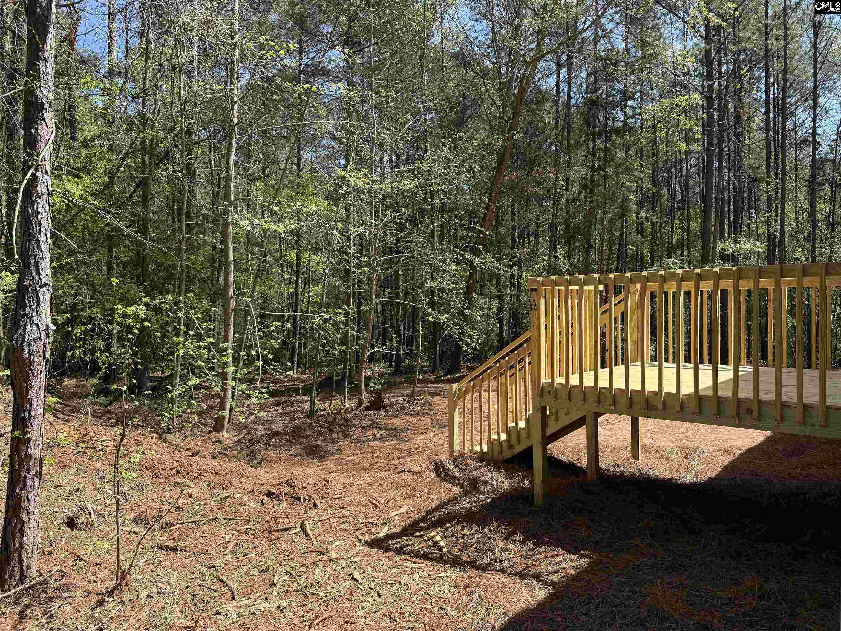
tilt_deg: -0.2
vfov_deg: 56.8
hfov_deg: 71.6
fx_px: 583
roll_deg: +0.6
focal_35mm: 24
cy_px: 316
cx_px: 420
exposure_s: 1/1464
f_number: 1.78
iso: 80
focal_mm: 6.76
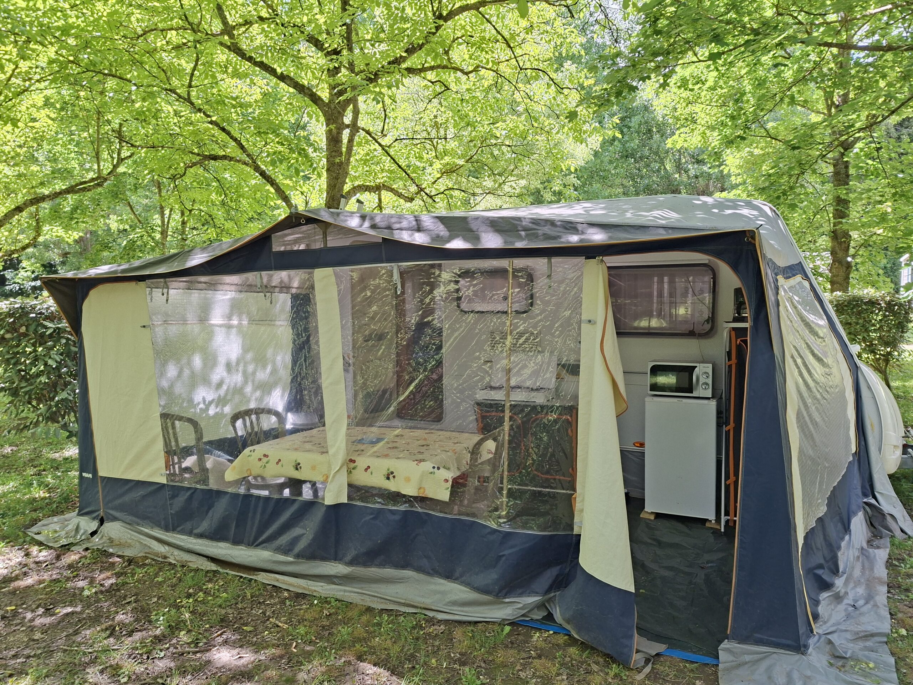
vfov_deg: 58.9
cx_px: 456
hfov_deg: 73.9
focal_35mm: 23
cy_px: 342
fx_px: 607
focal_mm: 5.54
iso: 40
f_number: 1.8
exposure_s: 1/212
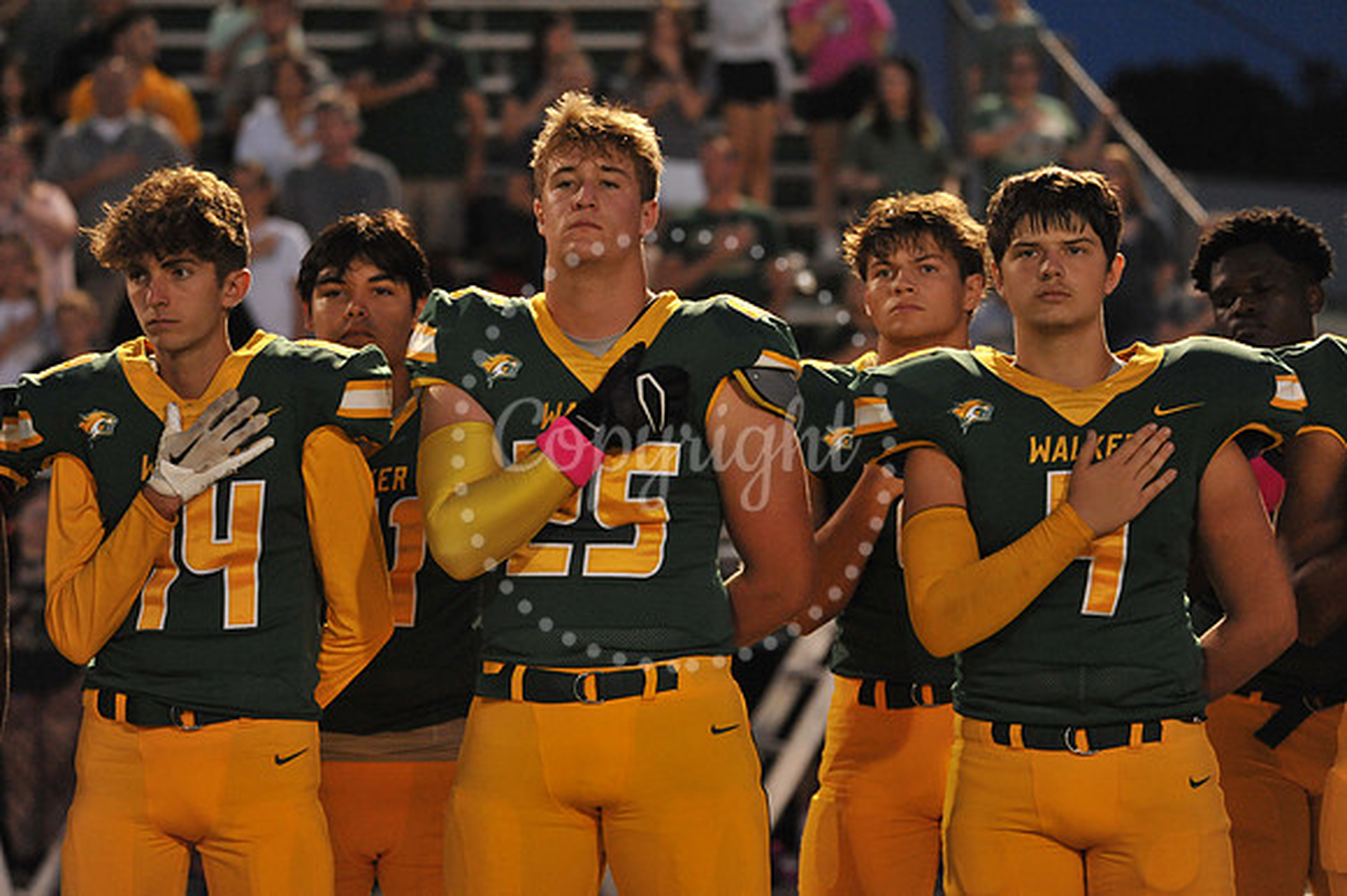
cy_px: 448
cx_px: 674
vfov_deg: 6.9
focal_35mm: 200
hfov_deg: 10.3
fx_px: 7479
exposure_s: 1/160
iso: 4000
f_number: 5.3
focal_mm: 200
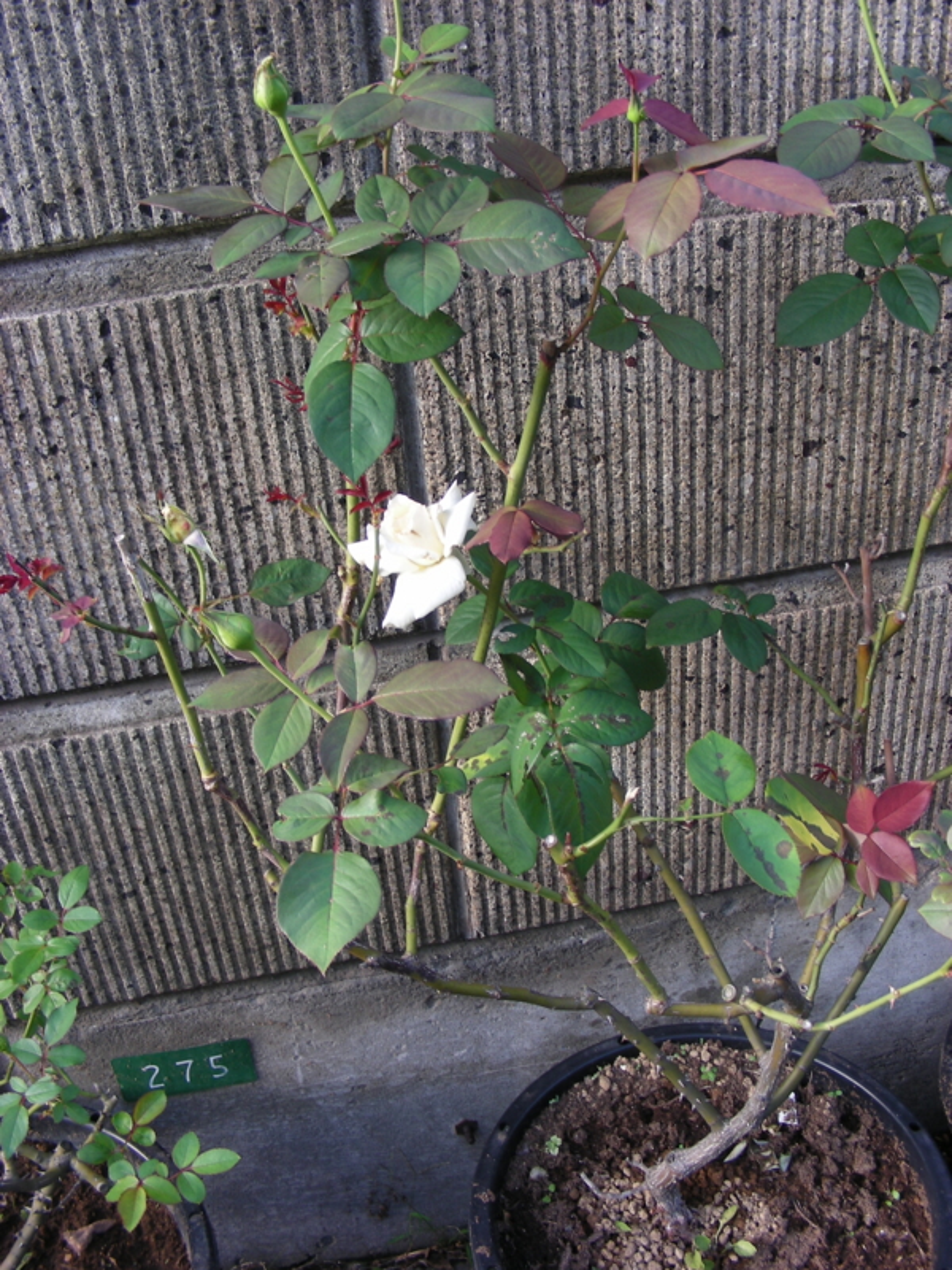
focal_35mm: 38
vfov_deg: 49.0
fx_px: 1393
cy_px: 635
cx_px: 476
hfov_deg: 37.7
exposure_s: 1/36
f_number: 3.5
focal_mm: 6.3
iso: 50
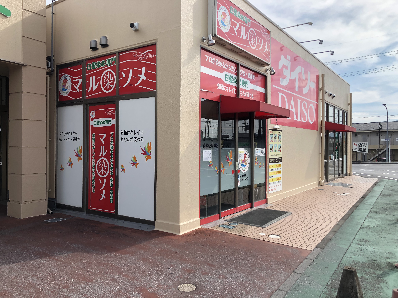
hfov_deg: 63.4
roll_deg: +0.1
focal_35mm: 28
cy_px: 149
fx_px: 322
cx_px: 199
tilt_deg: -0.7
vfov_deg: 49.7
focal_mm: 3.99
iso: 20
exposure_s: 1/1473
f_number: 1.8
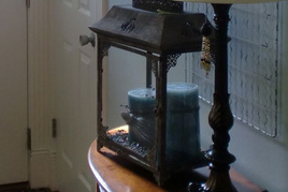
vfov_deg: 15.3
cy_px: -28
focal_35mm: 87
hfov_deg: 23.3
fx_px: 696
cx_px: 105
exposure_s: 1/60
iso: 100
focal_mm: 6.3
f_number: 3.1
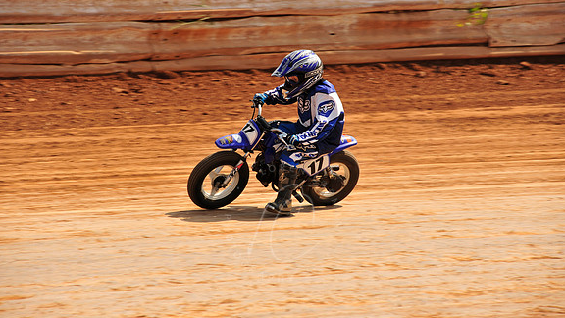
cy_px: 132
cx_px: 282
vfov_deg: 5.8
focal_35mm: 211
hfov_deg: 10.2
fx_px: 3161
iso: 200
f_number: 9
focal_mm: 200
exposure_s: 1/400
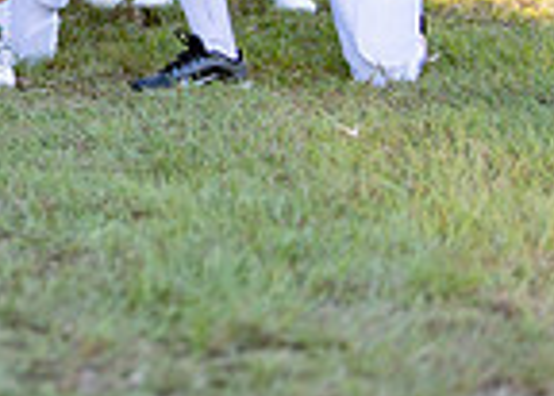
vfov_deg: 6.6
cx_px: -408
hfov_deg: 9.0
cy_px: -338
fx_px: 3369
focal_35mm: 214
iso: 100
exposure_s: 1/1000
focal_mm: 50
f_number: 1.2
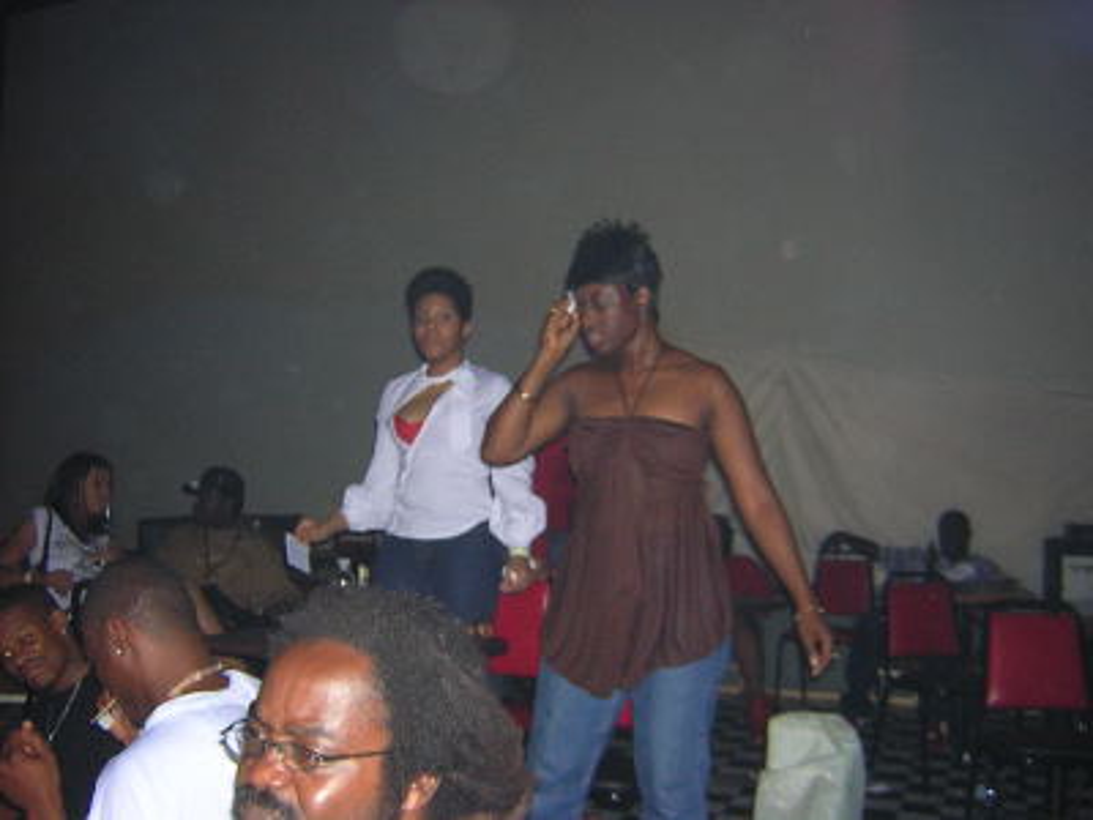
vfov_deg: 39.7
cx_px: 546
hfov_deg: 51.4
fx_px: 1137
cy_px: 410
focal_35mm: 36
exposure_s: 1/60.1
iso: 354
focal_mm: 4.7
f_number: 2.6
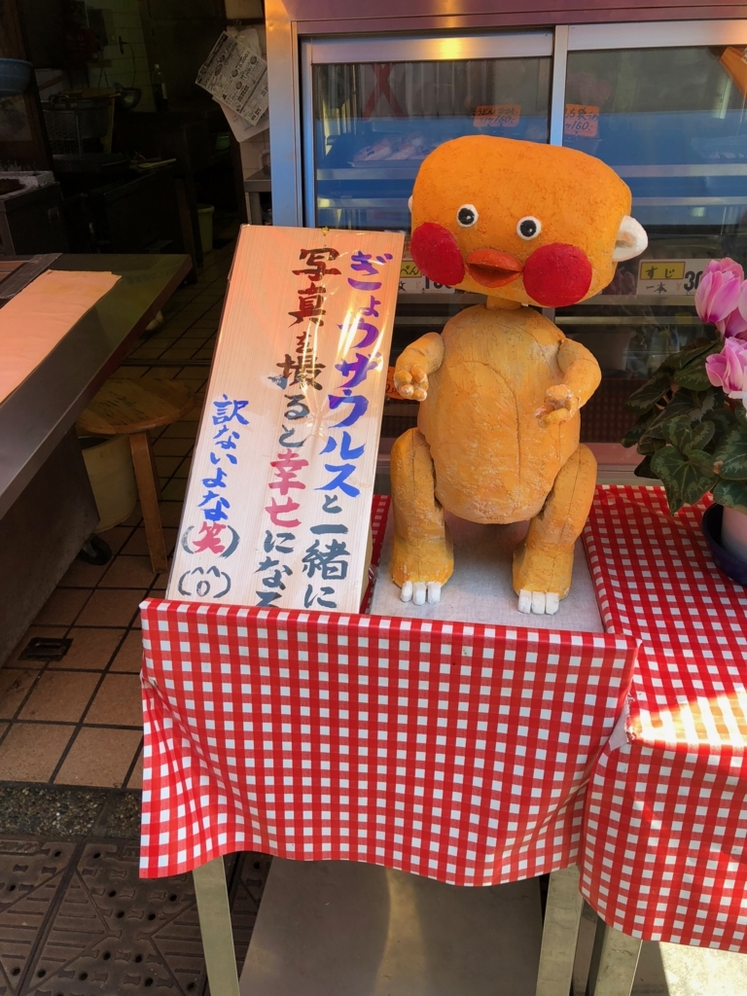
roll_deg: +2.4
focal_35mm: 28
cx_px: 374
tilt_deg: -28.9
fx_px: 806
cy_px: 498
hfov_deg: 49.7
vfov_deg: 63.4
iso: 20
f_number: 1.8
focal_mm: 4
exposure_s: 1/365
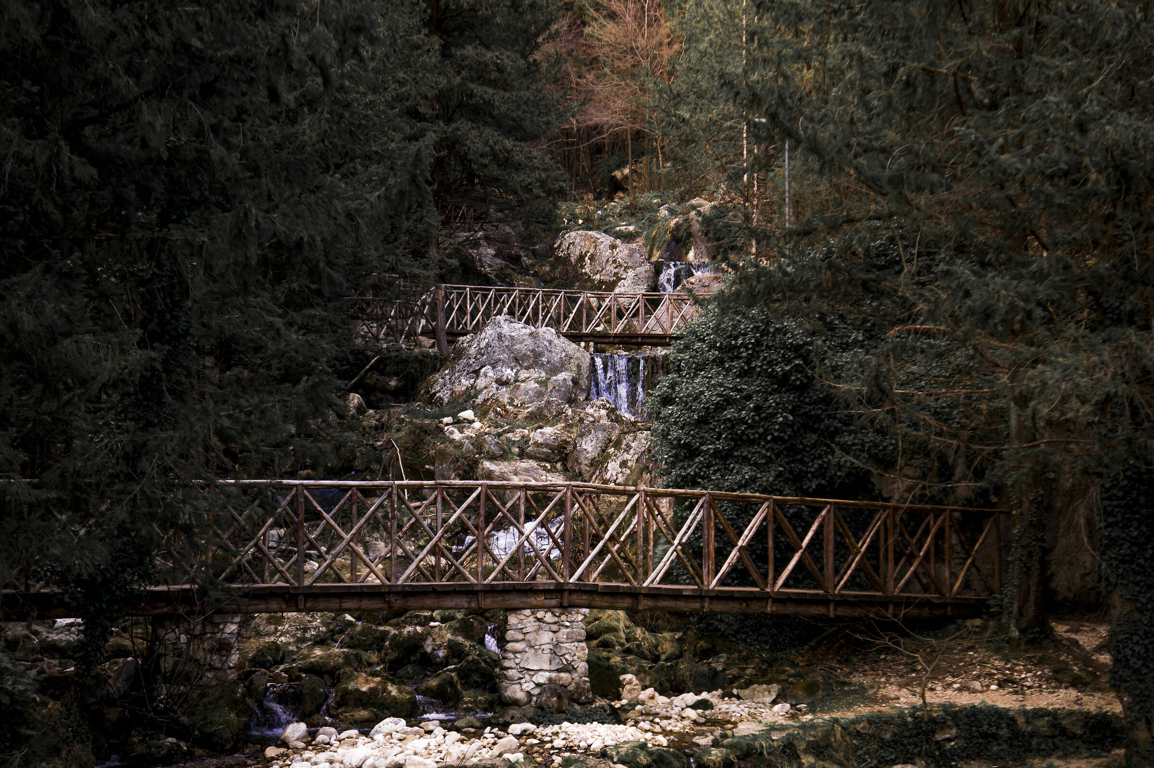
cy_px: 384
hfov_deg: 31.2
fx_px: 2067
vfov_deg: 21.1
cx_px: 577
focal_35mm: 64
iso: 200
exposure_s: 1/125
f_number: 4.5
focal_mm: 43
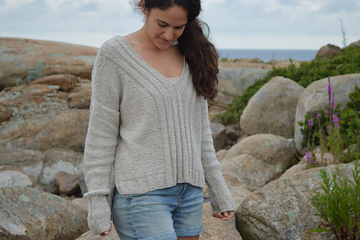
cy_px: 120
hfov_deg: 28.1
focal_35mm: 72
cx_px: 180
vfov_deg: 18.9
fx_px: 720
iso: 400
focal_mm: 48
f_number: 5.6
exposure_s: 1/40
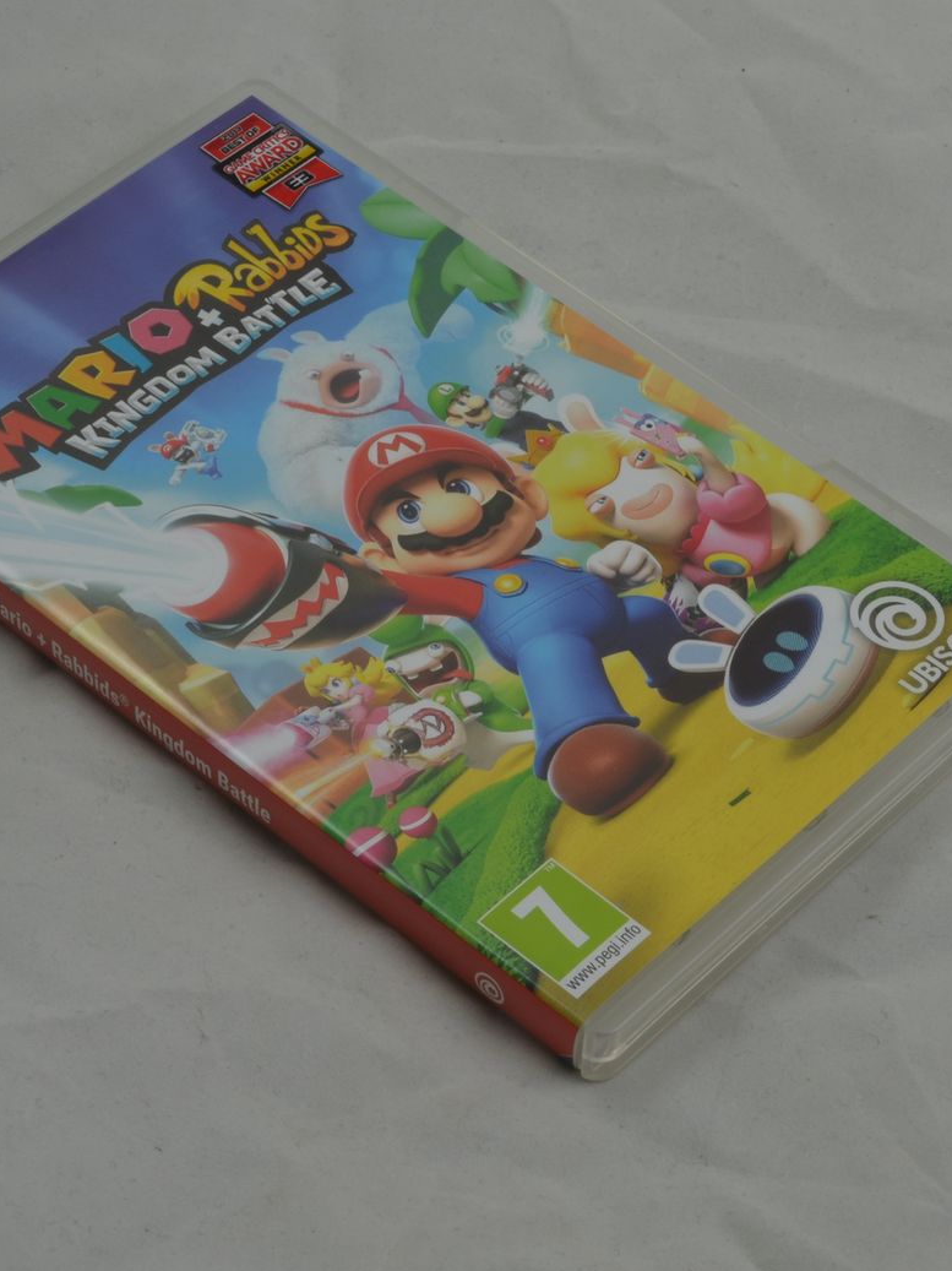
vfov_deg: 19.6
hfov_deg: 14.8
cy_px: 584
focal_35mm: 100
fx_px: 3669
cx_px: 511
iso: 100
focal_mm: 40
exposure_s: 1/4
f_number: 20
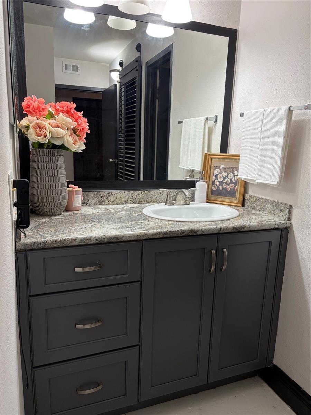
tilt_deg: -12.0
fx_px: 311
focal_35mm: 26
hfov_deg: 53.1
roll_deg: -1.1
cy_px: 208
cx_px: 156
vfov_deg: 67.3
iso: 80
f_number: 1.6
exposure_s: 1/60
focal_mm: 5.96
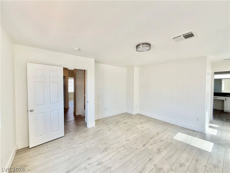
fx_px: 93
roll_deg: +0.1
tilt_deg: -1.3
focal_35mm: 14
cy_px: 86
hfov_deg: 102.1
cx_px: 115
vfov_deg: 85.7
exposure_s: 1/145
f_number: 2.2
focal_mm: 2.22
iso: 50
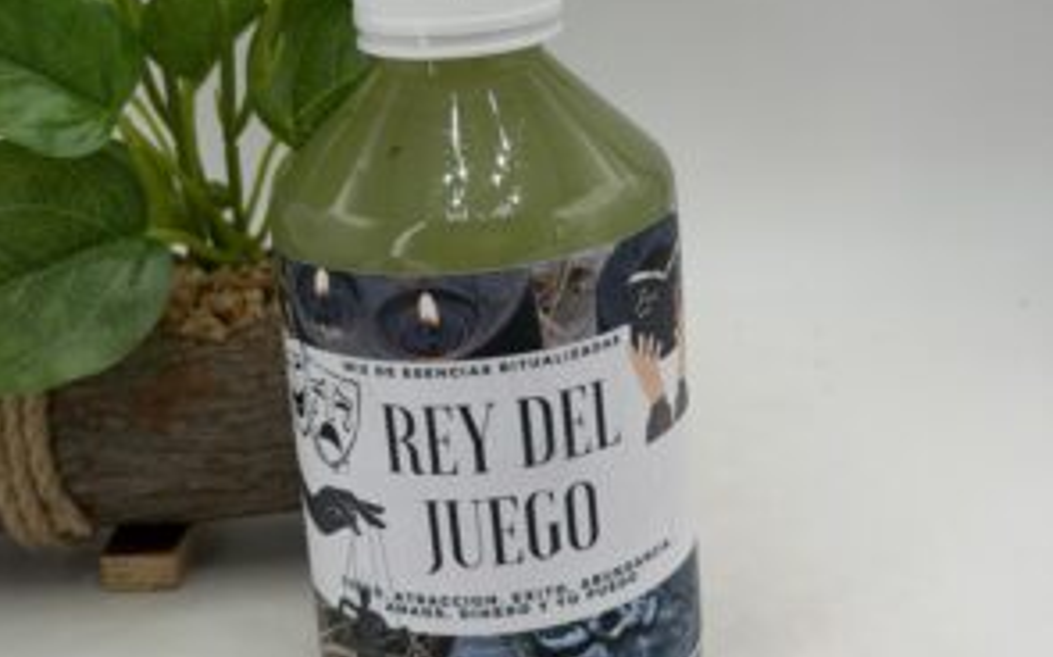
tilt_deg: -17.2
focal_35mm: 69
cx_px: 521
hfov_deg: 29.8
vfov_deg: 18.8
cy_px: 289
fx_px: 1979
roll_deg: +3.0
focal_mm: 6.76
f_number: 1.78
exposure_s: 1/1980
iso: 64
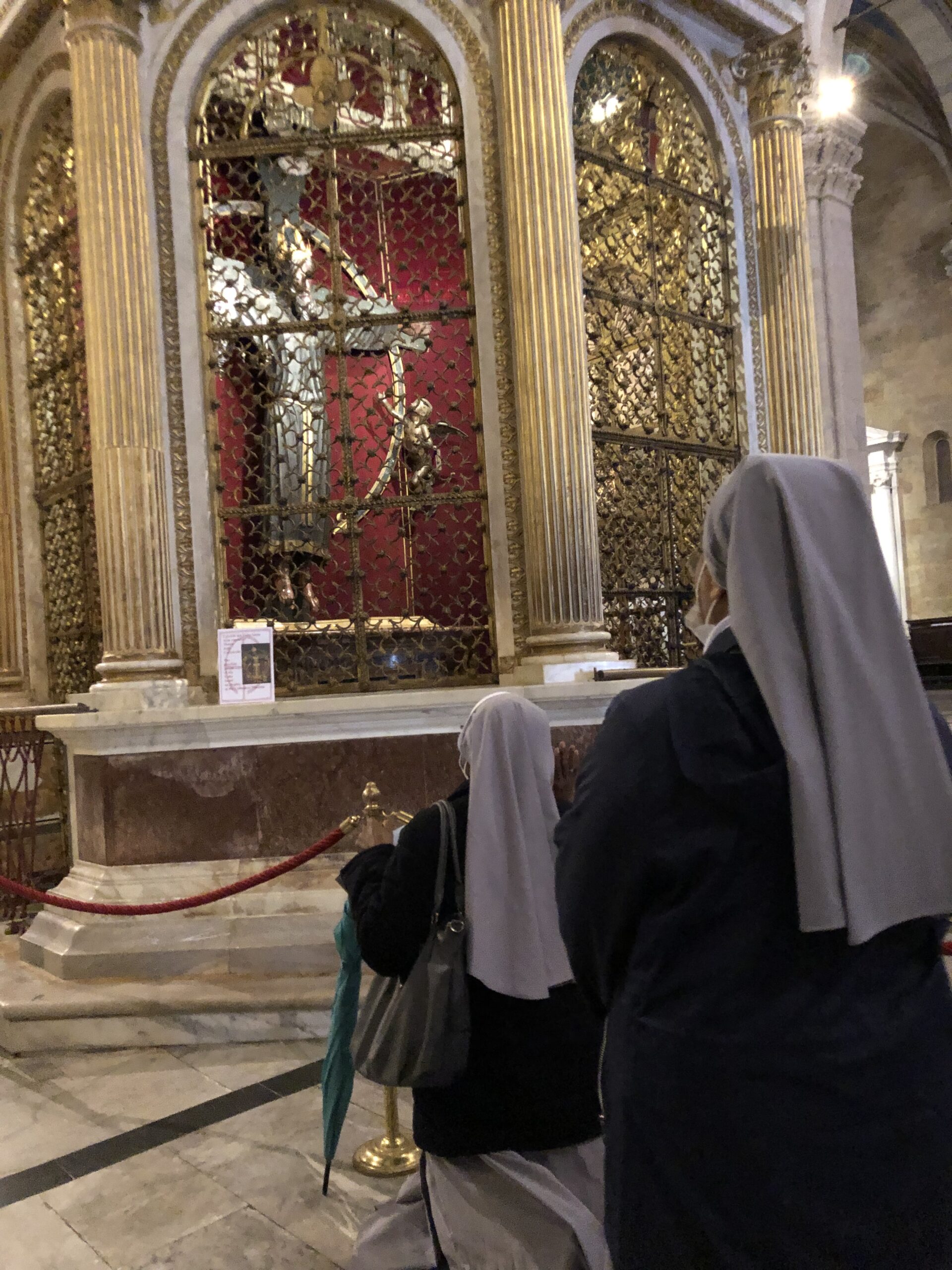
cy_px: 635
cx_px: 476
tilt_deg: +0.3
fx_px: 1027
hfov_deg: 49.7
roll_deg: +2.9
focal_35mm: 28
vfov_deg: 63.4
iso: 200
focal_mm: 3.99
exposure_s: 1/4
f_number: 1.8
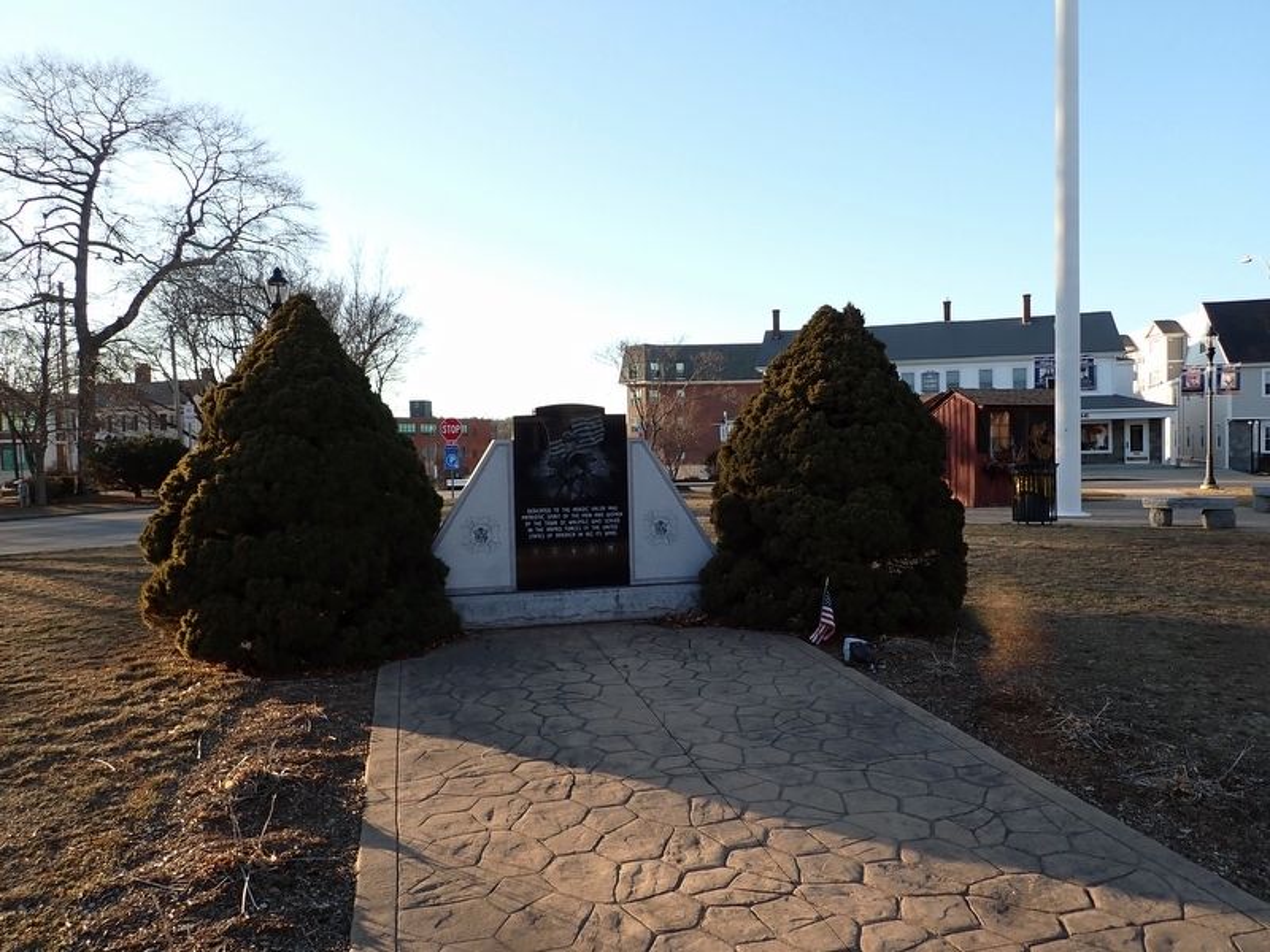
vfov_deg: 54.9
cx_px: 635
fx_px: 917
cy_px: 476
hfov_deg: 69.4
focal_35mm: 25
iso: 100
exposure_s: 1/400
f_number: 2.8
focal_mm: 4.5
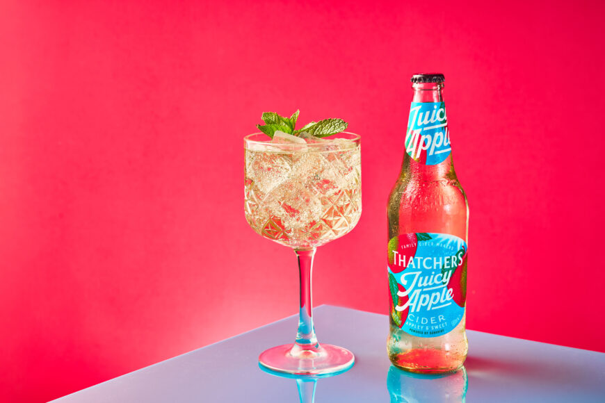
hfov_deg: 28.8
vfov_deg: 19.5
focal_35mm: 70
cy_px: 202
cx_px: 302
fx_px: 1176
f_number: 9
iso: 64
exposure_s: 1/200
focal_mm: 70
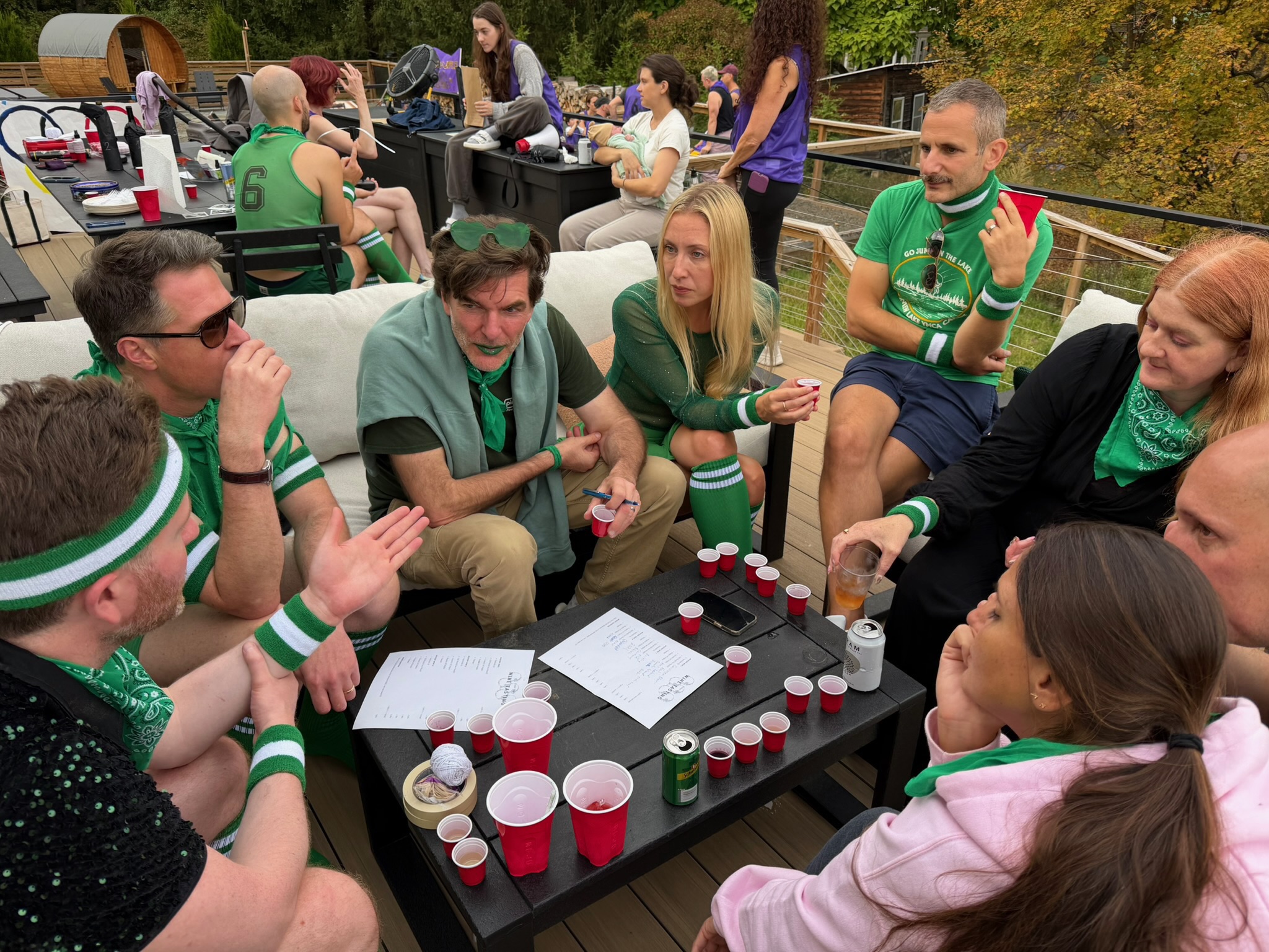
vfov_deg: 56.8
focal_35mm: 24
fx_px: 880
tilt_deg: -27.2
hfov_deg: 71.6
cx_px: 634
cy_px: 476
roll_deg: -0.1
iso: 64
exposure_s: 1/207
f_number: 1.78
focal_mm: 6.76
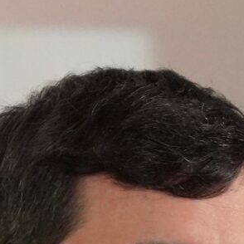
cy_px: 625
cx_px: 145
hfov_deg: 1.2
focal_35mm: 1481
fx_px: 11811
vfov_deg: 1.2
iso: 4000
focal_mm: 200
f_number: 2.8
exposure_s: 1/400
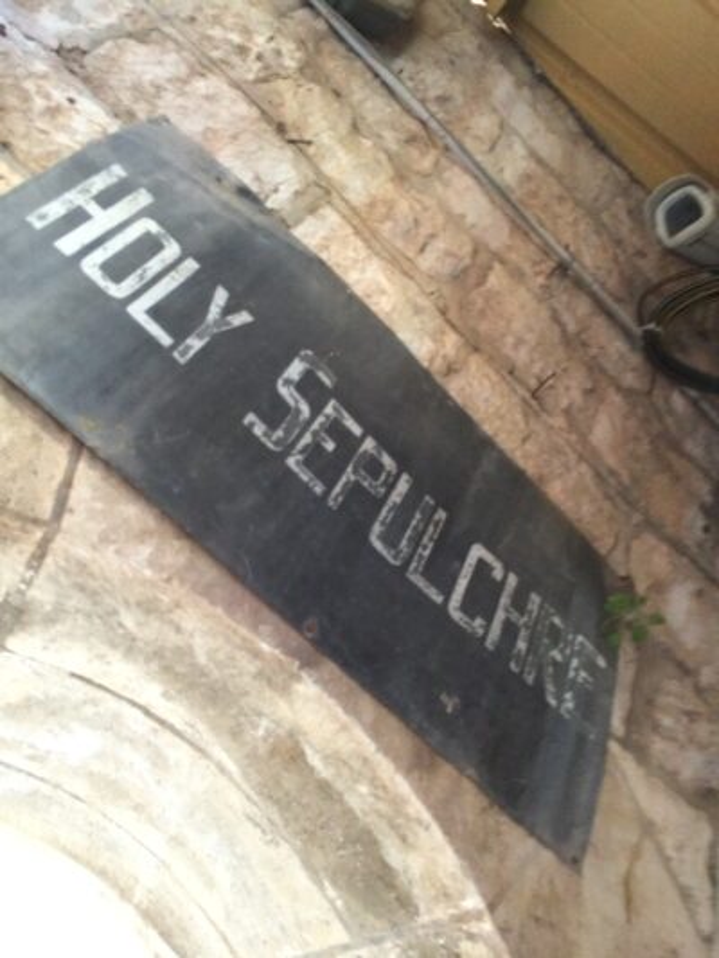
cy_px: 479
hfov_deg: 46.8
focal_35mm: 30
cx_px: 360
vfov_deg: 60.0
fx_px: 830
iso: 200
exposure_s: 1/30
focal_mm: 4.12
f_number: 2.2
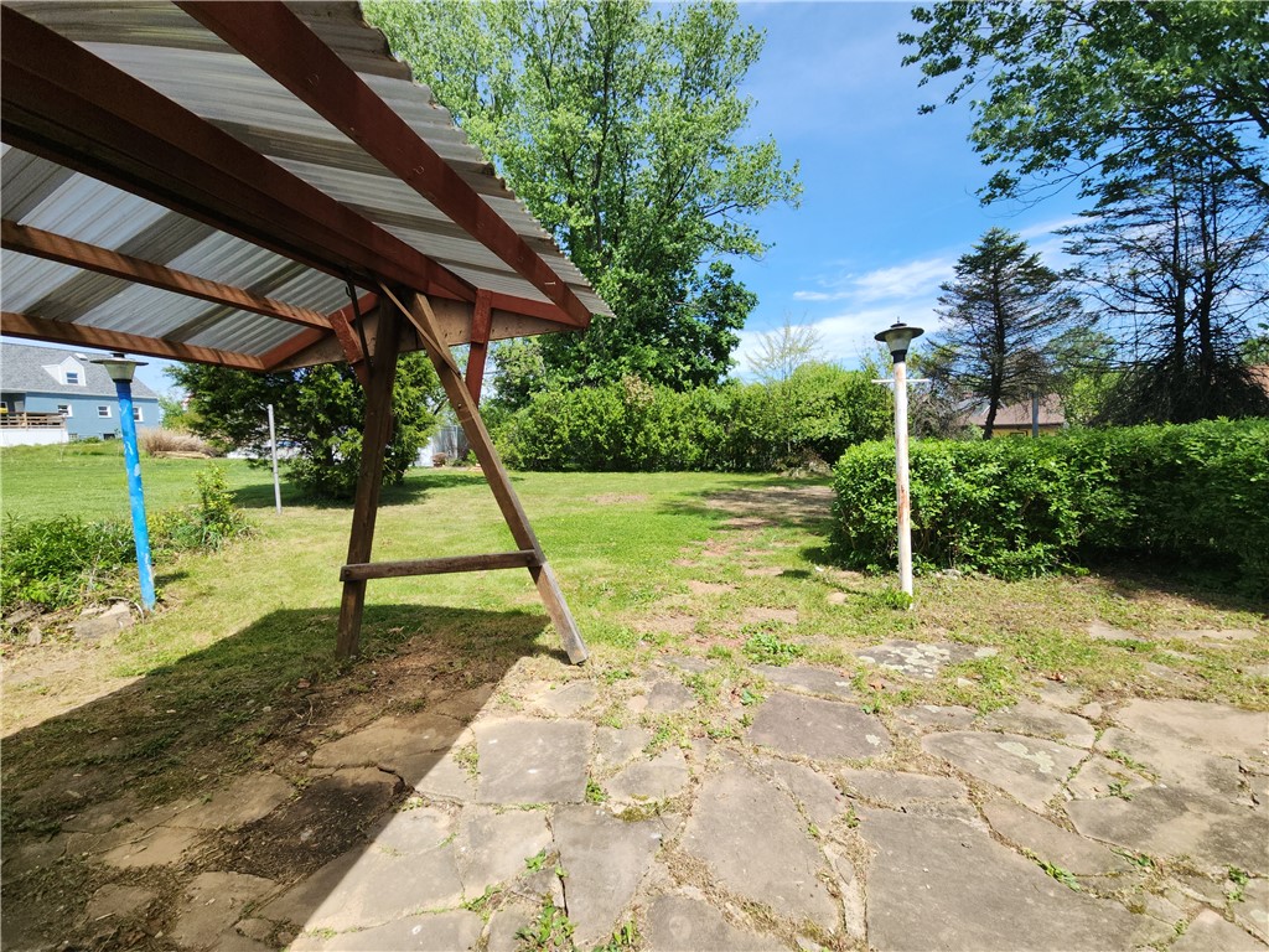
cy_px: 476
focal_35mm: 13
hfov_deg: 106.2
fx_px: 477
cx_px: 634
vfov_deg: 89.9
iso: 50
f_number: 2.2
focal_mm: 2.2
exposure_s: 1/1117
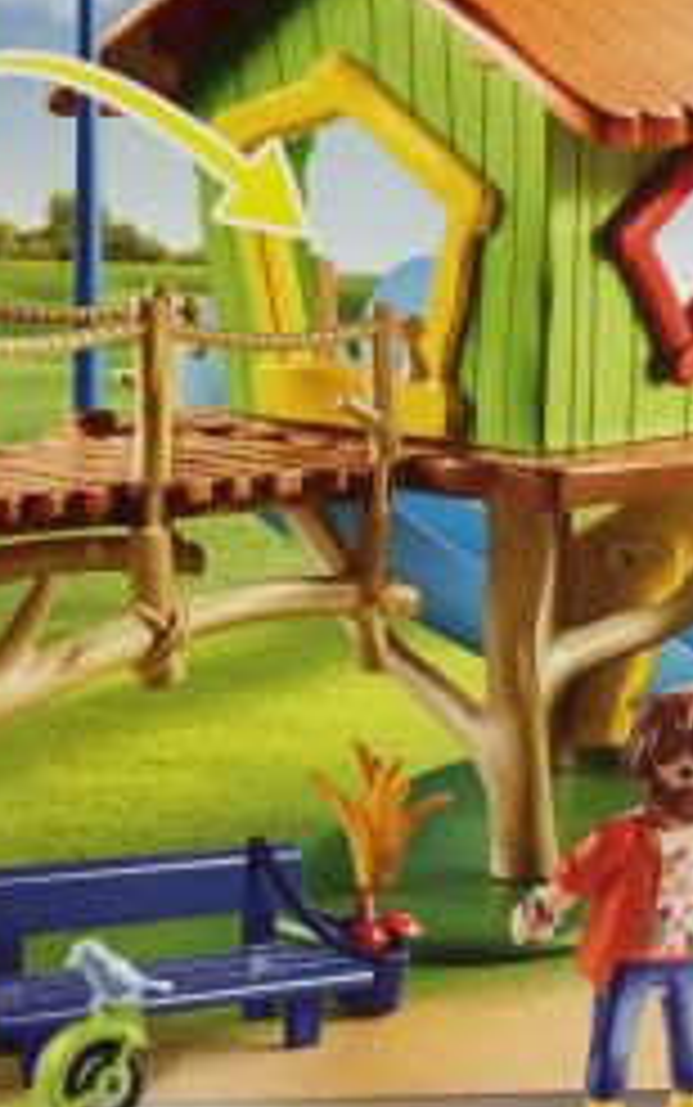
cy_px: 482
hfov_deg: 16.3
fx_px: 2415
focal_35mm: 80
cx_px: 500
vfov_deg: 25.8
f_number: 2.4
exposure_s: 1/33
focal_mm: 3.3
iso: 100
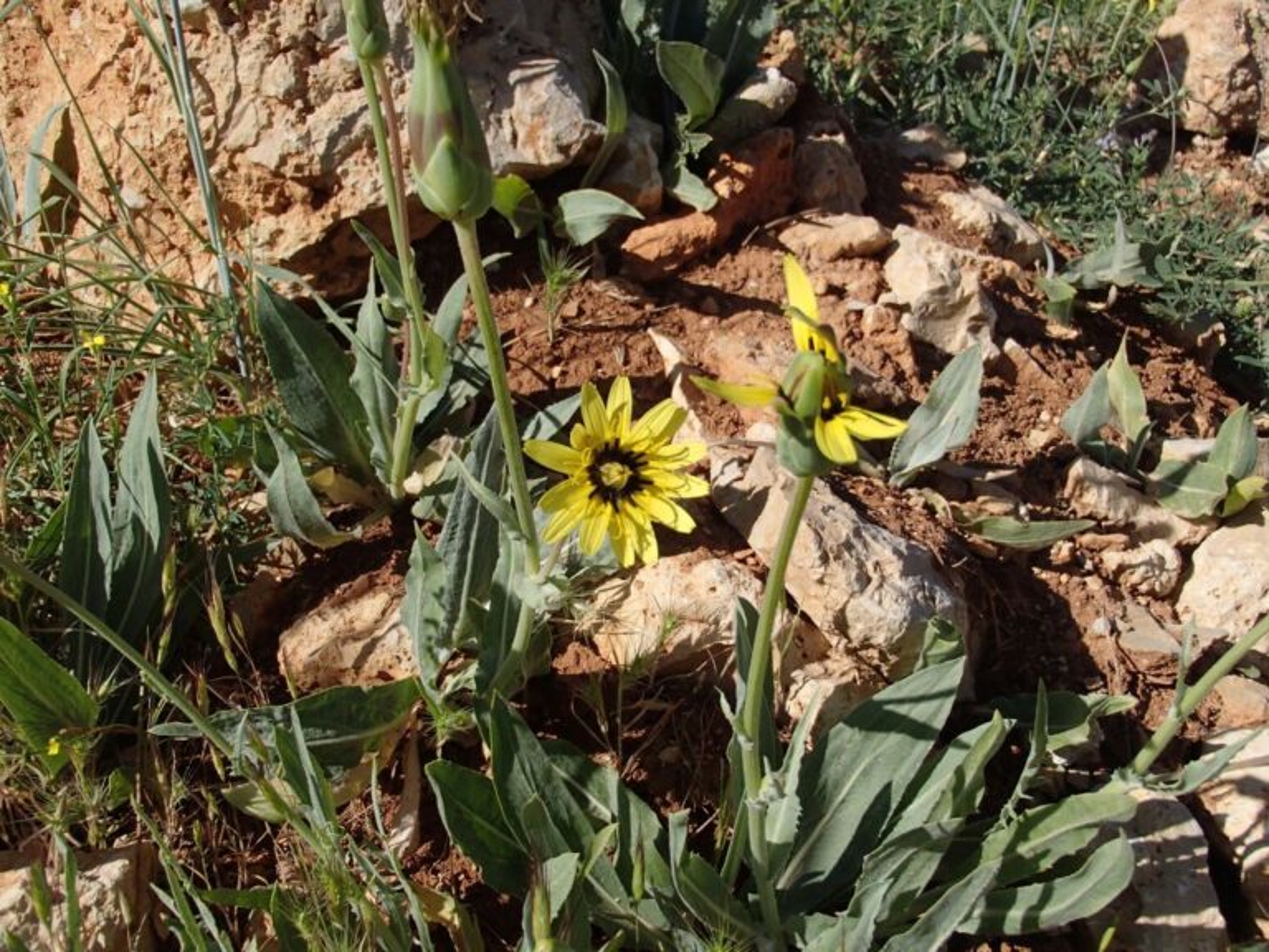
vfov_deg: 38.7
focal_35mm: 37
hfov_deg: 50.1
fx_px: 1356
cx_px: 634
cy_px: 476
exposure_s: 1/1000
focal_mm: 6.64
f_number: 4.7
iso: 100
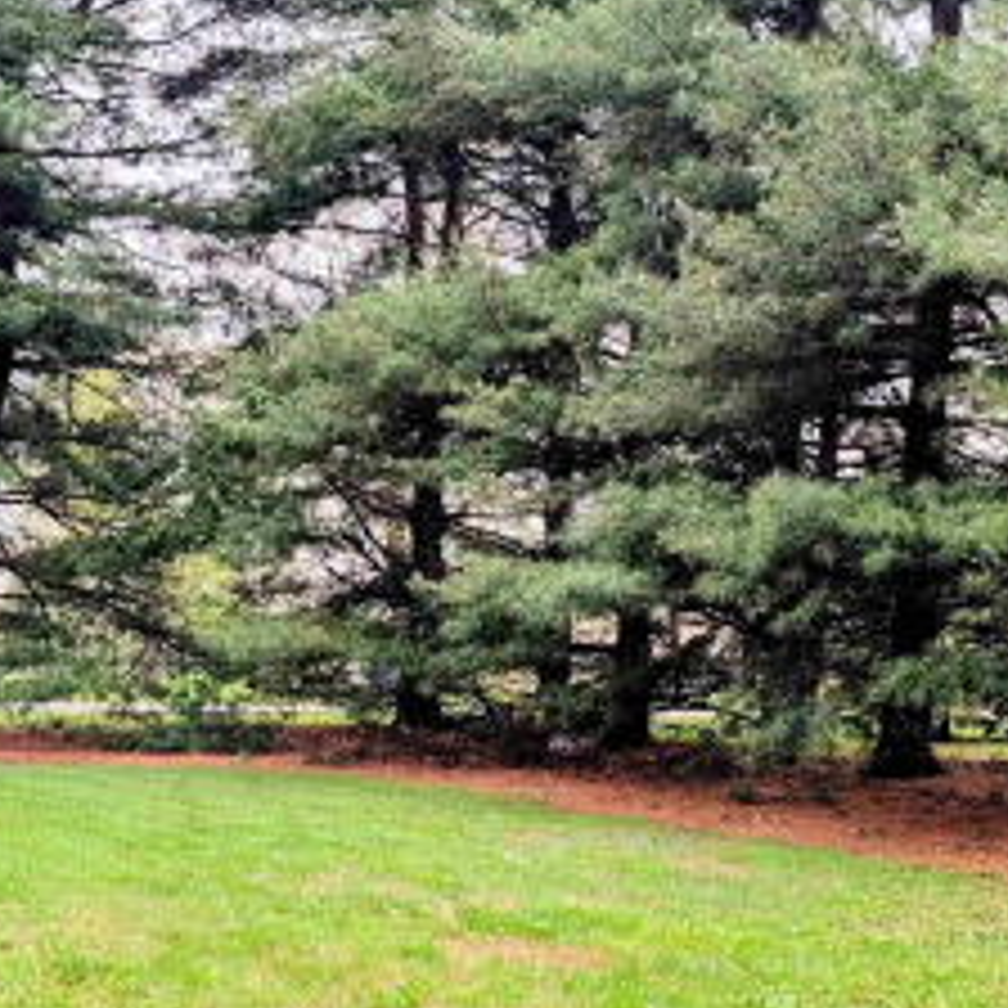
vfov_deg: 27.1
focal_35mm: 63
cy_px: 342
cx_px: 558
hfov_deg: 27.3
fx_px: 2076
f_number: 1.68
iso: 22
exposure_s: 1/112
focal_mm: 6.9
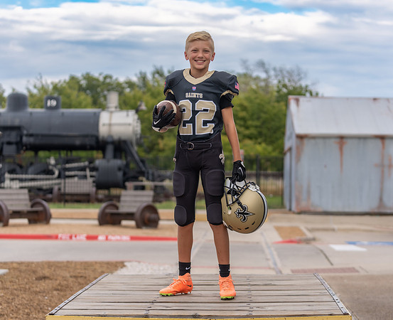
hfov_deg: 23.3
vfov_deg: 19.0
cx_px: 211
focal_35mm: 81
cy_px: 161
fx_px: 953
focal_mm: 70
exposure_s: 1/500
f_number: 2.8
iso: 100
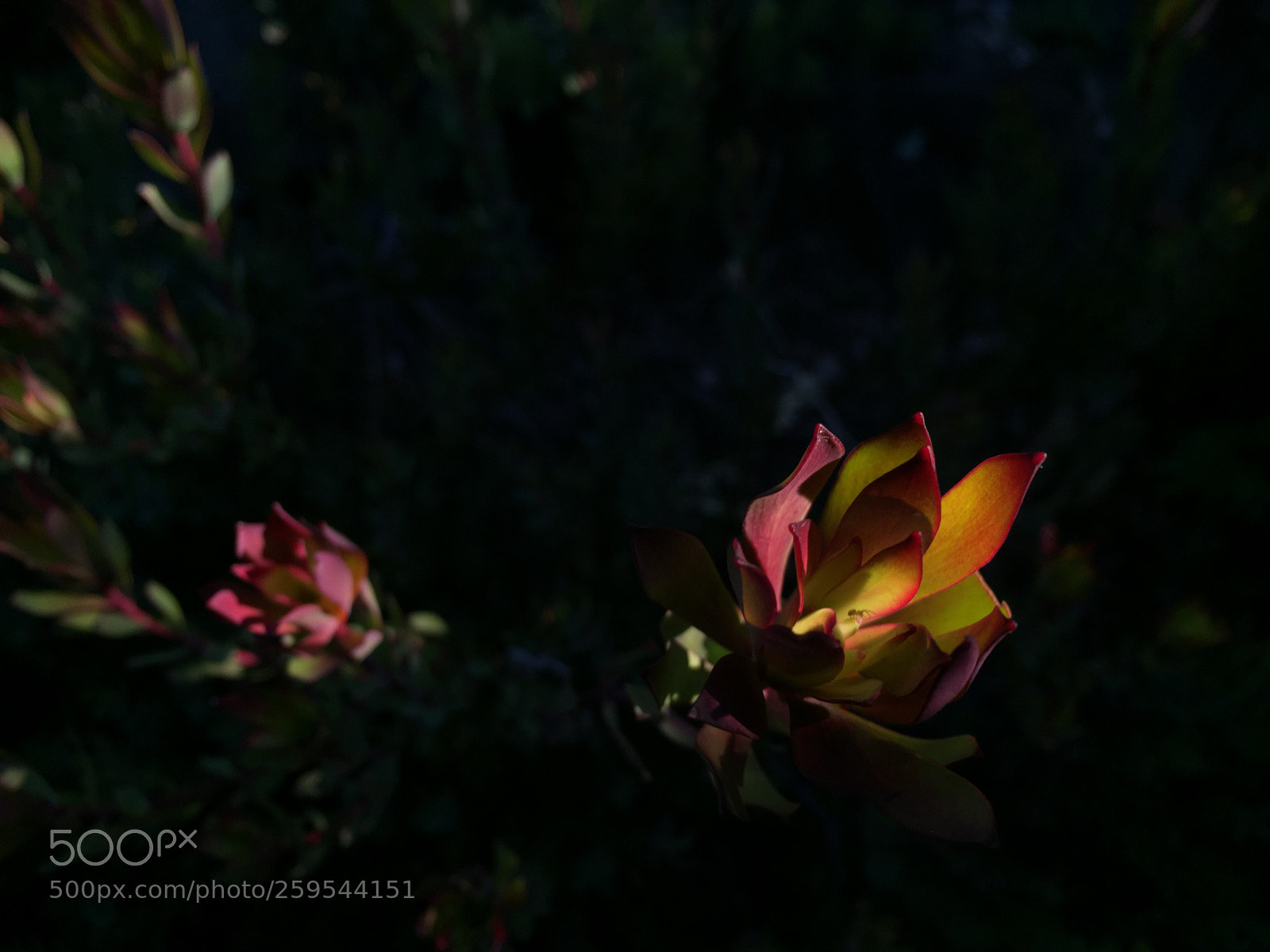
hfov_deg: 61.7
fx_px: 1064
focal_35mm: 29
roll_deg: +13.3
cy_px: 476
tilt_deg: -43.2
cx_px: 635
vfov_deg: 48.2
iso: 32
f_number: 2.2
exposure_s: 1/264
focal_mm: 4.15
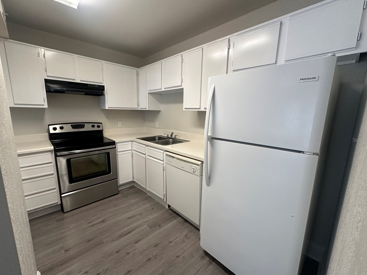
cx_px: 179
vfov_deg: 81.7
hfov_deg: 98.1
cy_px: 140
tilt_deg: -9.5
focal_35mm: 15
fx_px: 159
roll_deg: -1.3
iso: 250
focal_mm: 2.22
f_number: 2.2
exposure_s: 1/120
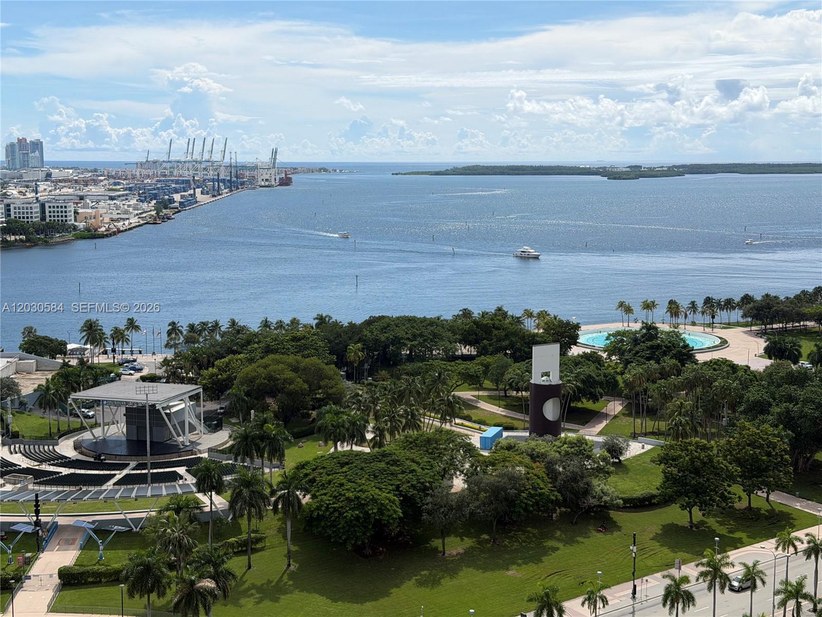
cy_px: 308
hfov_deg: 39.7
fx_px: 1140
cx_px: 411
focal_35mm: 48
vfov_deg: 30.3
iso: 64
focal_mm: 6.76
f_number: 1.78
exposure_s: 1/8772
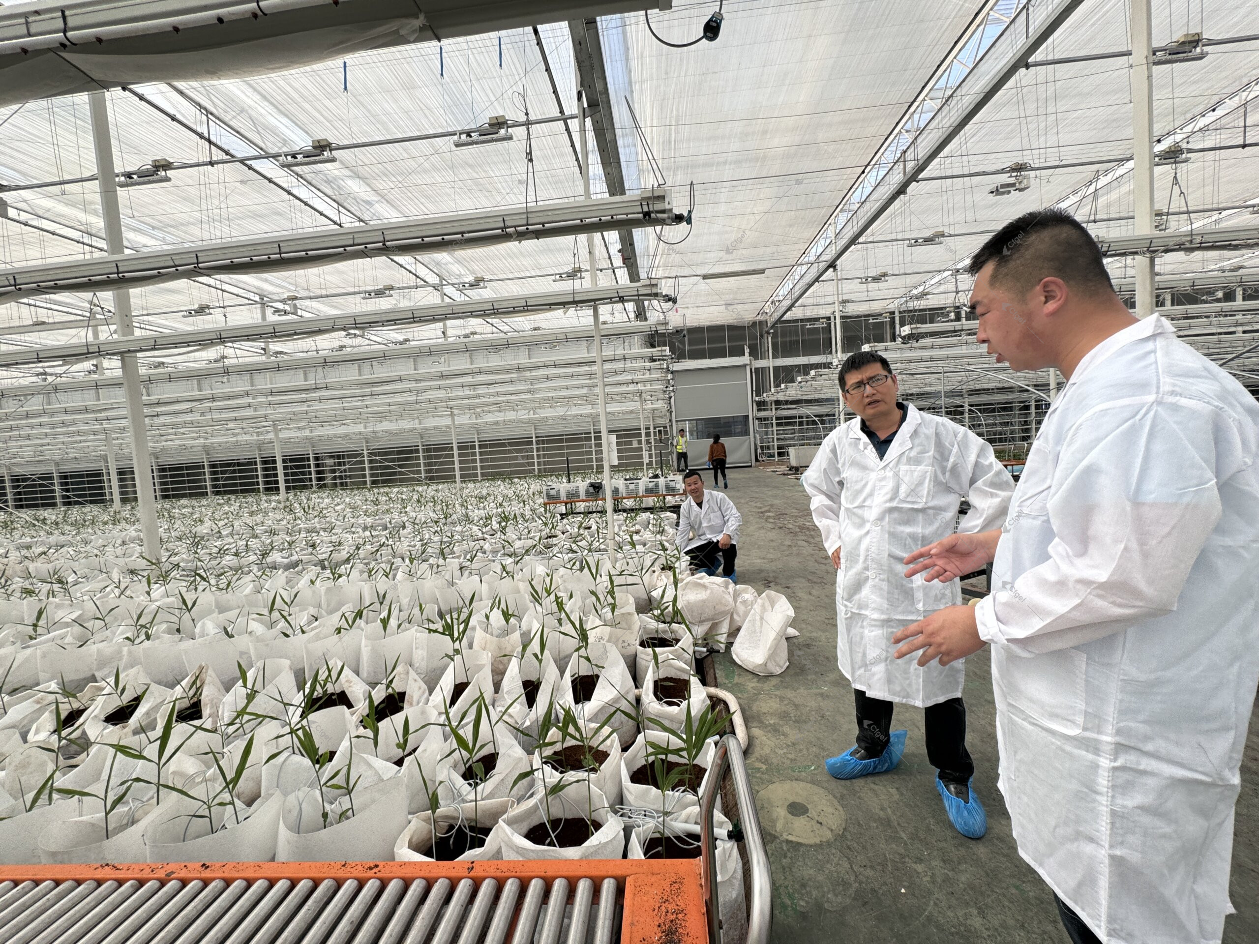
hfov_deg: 102.1
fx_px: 509
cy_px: 472
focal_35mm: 14
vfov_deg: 85.7
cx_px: 630
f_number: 2.2
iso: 40
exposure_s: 1/734
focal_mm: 2.22
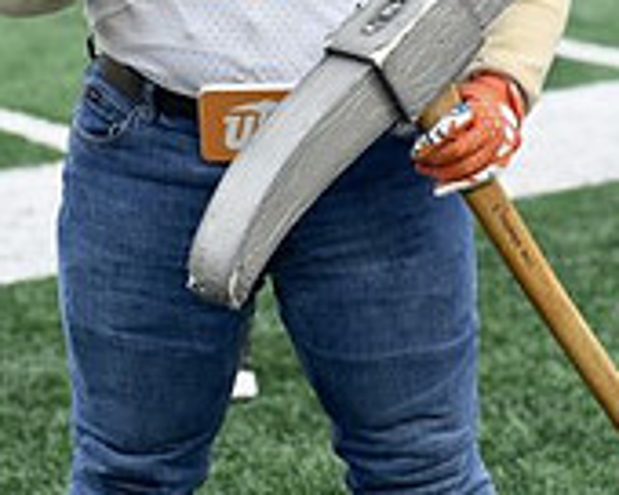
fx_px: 3188
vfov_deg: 8.7
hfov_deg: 11.1
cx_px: 280
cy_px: -237
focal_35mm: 174
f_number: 2.8
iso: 1000
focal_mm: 70
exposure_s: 1/1000
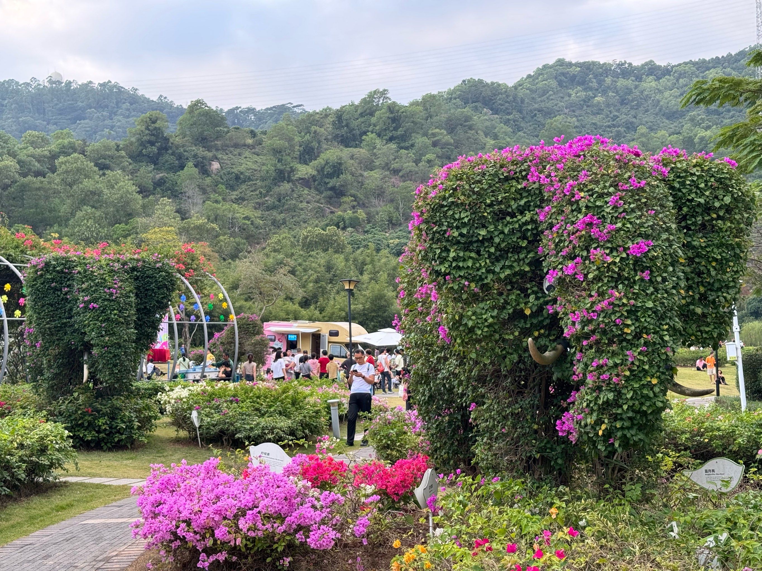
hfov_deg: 39.7
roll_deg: +2.6
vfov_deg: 30.3
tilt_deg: +5.4
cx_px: 381
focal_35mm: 48
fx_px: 1057
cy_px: 286
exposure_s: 1/171
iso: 64
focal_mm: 6.76
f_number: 1.78
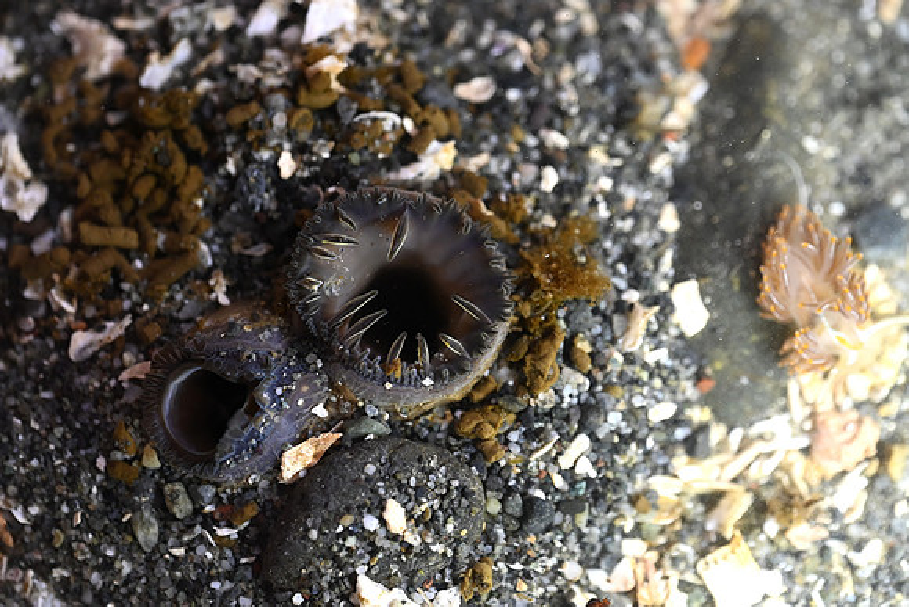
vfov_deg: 13.0
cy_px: 304
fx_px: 2652
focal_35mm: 105
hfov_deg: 19.5
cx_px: 454
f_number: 3.2
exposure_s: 1/125
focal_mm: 105
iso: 320
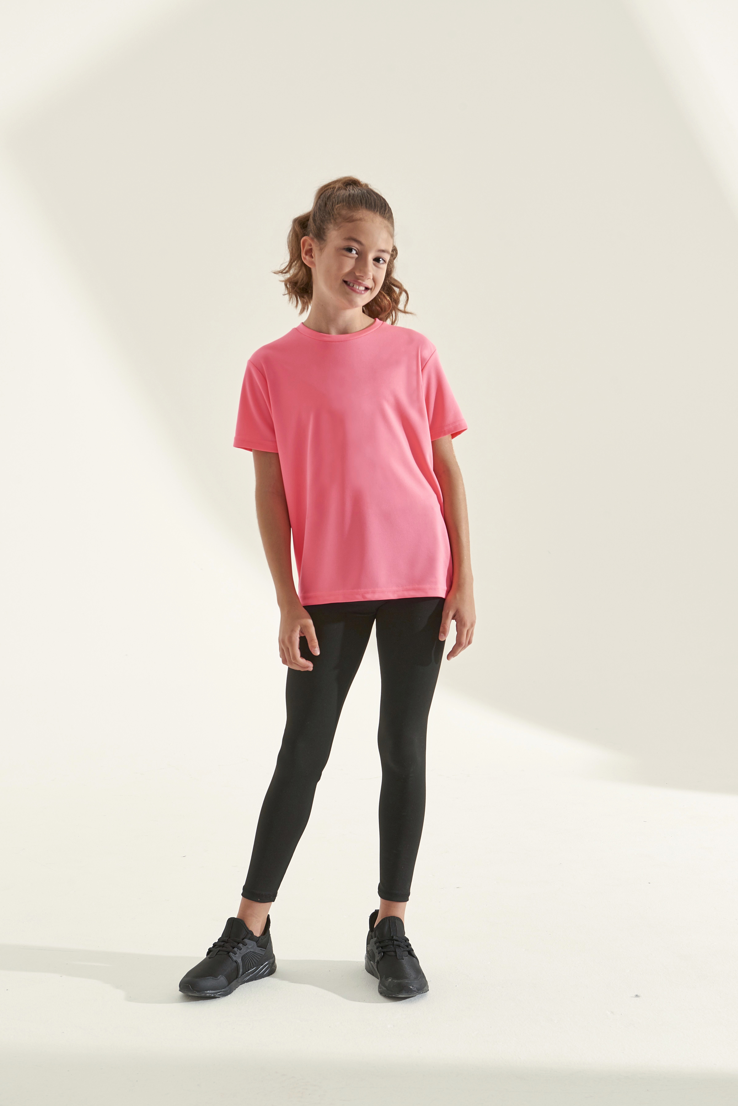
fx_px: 1536
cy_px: 553
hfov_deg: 27.0
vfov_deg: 39.6
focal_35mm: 50
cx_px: 369
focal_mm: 50
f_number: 8
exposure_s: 1/160
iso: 320
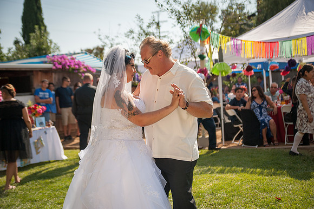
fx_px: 436
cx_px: 157
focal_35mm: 50
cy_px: 104
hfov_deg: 39.6
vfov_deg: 26.9
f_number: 2.8
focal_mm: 50
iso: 200
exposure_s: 1/4000
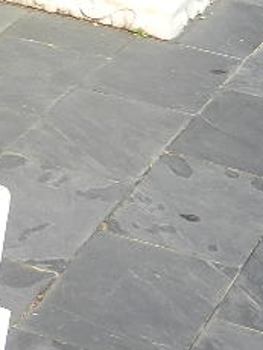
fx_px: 2022
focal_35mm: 200
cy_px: -224
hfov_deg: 6.8
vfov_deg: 9.5
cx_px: -493
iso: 160
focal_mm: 8.2
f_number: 4.2
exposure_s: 1/400
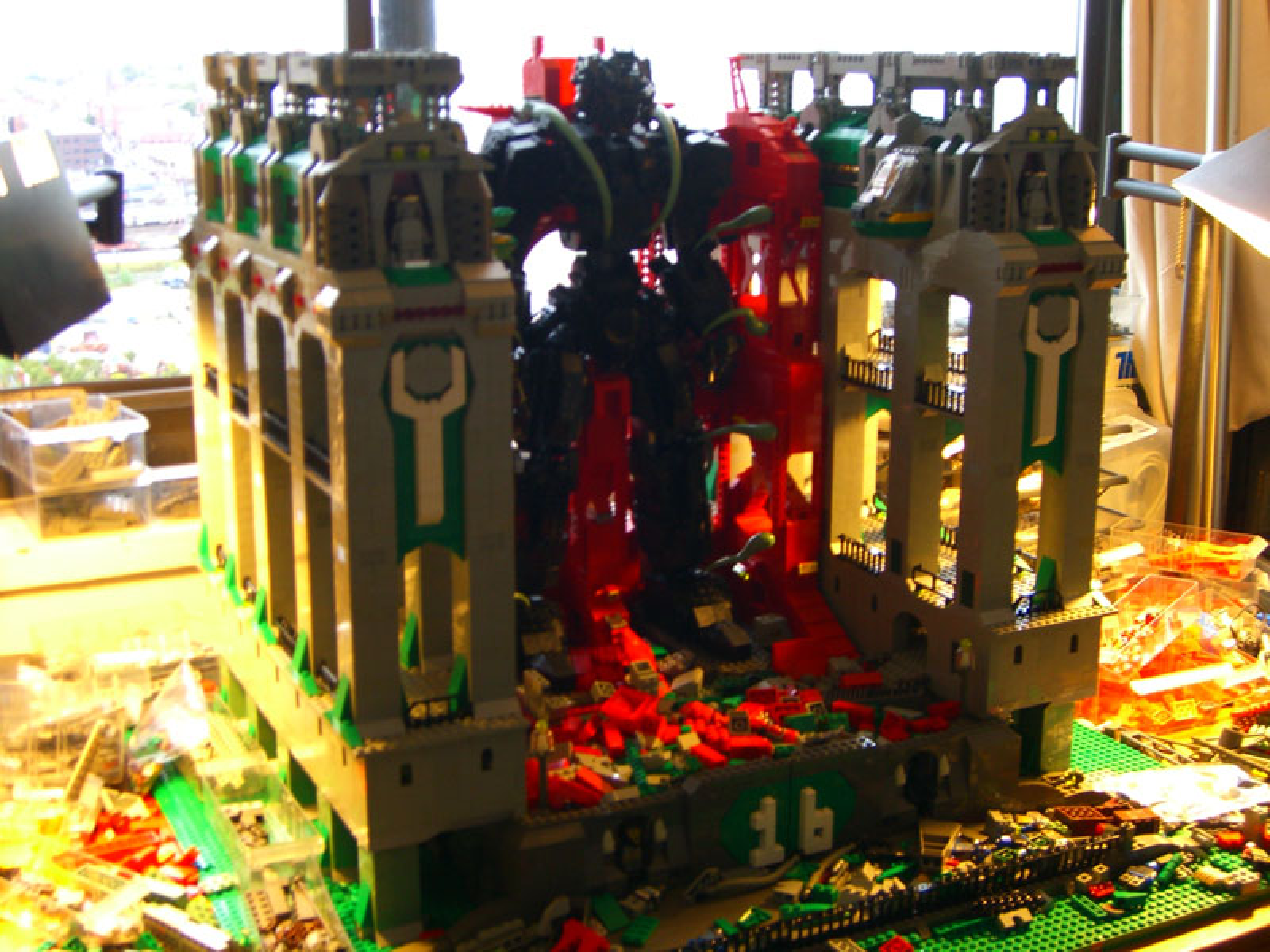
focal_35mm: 46
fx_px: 1688
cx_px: 635
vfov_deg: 31.5
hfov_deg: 41.2
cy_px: 476
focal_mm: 9.5
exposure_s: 1/8
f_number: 3.1
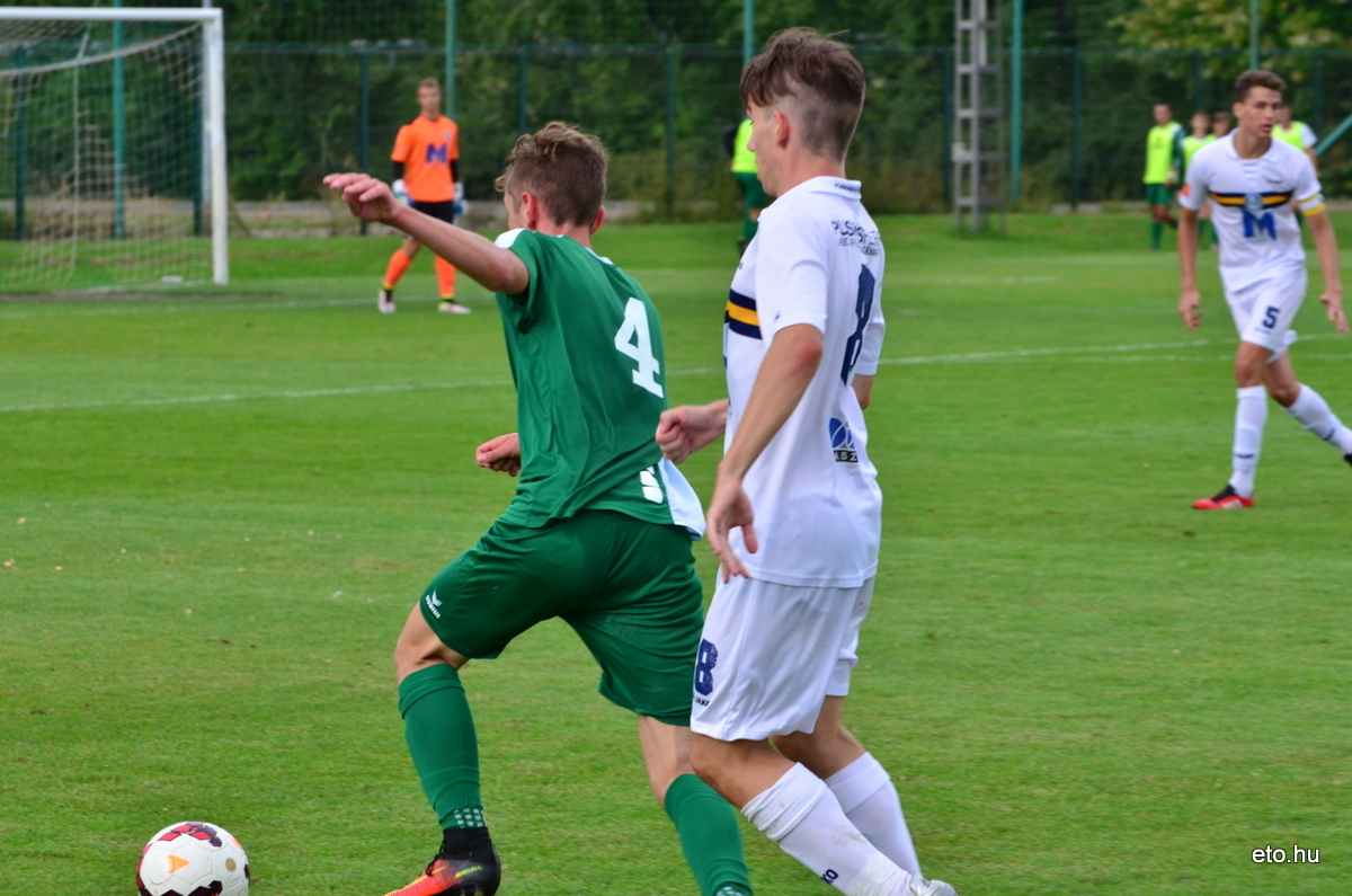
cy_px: 448
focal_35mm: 142
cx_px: 676
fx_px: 5341
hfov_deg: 14.4
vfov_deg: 9.6
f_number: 6.3
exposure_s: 1/800
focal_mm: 95
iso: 800
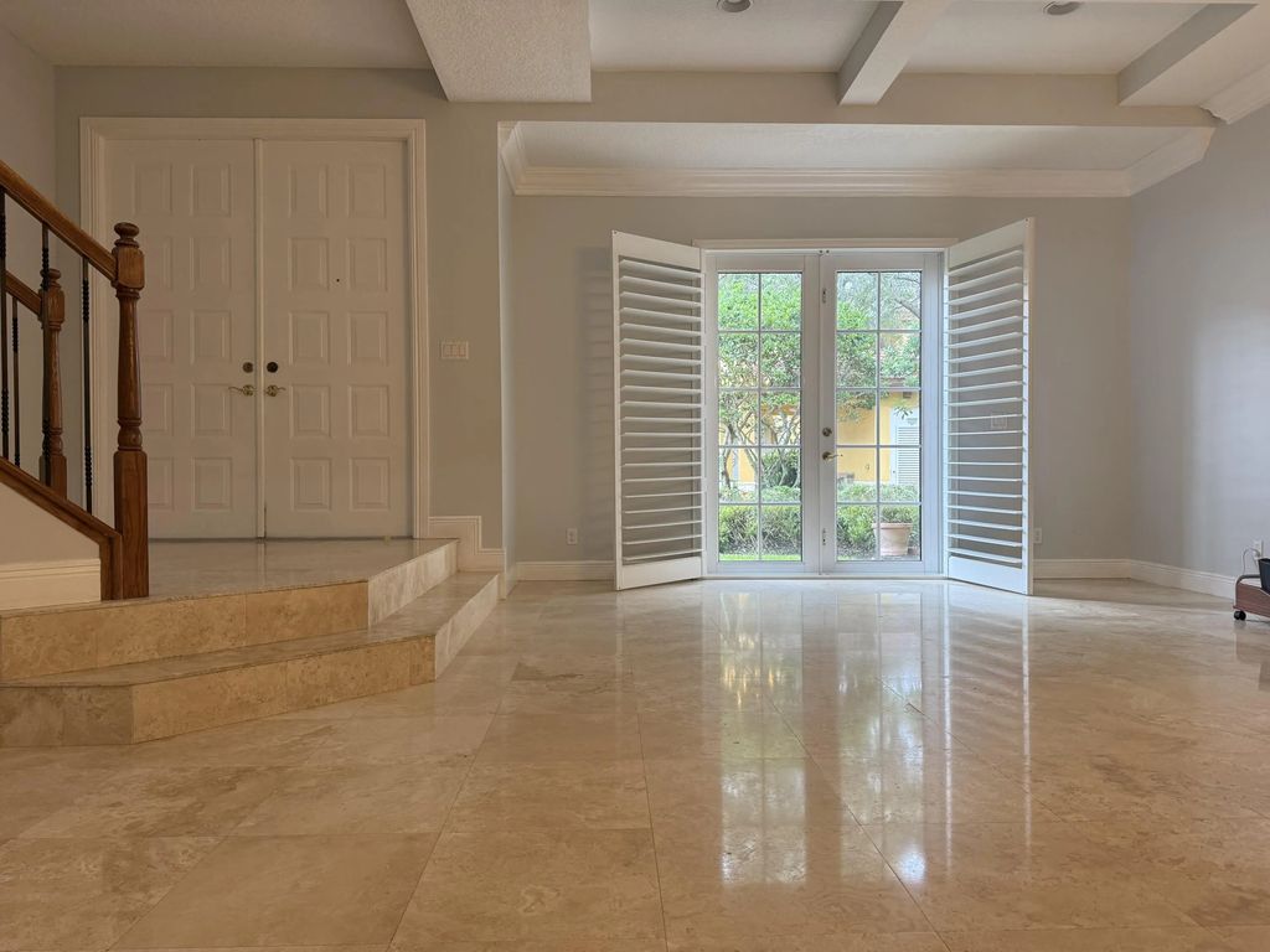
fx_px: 881
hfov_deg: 71.6
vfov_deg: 56.8
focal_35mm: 24
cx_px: 635
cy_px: 476
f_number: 1.78
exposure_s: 1/120
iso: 200
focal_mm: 6.76
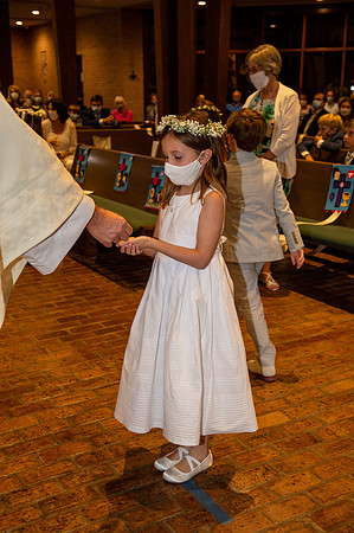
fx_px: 665
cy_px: 266
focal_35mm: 45
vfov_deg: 43.6
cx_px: 177
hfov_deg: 29.8
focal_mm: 45
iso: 1600
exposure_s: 1/125
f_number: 5
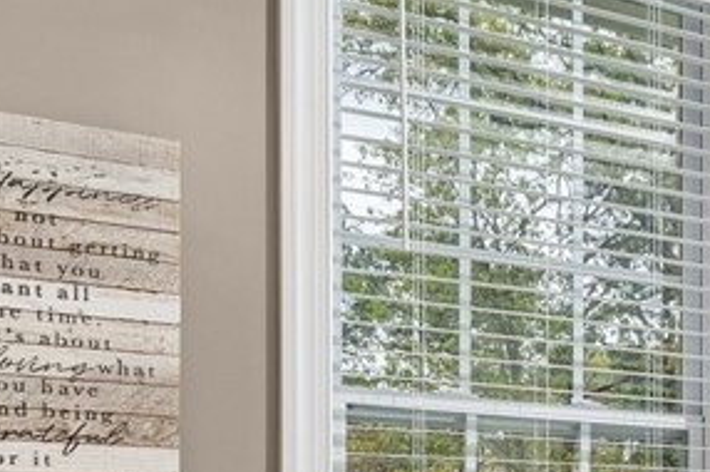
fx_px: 1497
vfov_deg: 17.1
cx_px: 1030
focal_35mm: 76
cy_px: 573
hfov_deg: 22.5
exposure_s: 1/160
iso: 400
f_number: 5.6
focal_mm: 20
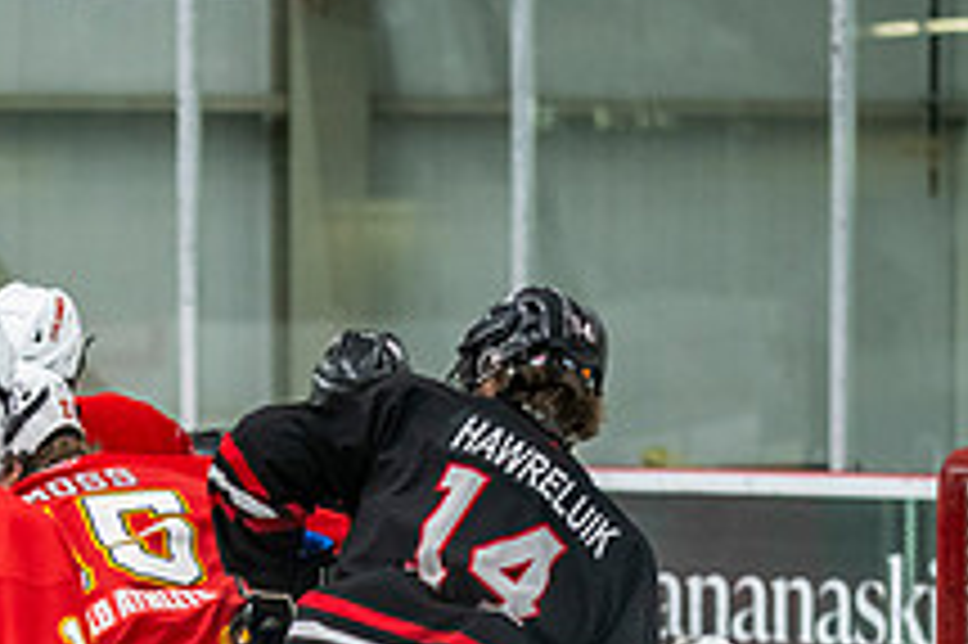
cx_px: 249
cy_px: 853
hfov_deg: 7.0
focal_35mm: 294
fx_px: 7899
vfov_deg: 4.6
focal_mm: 95
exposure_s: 1/640
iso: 2000
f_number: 3.2
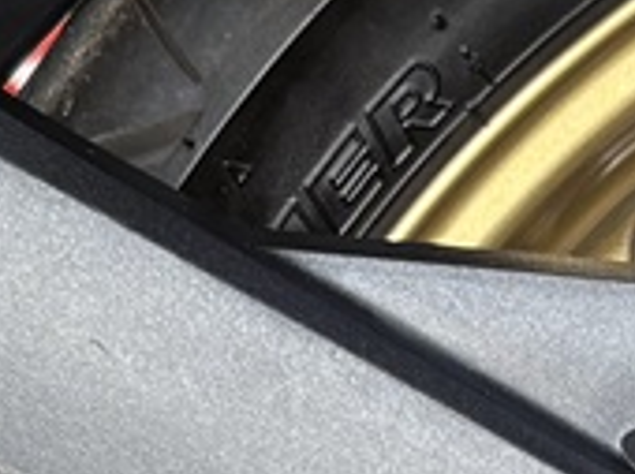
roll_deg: +0.6
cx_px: 639
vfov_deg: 7.4
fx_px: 3590
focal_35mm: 196
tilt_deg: -6.3
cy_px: 720
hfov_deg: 10.0
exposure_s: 1/111
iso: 125
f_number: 1.6
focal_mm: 5.96
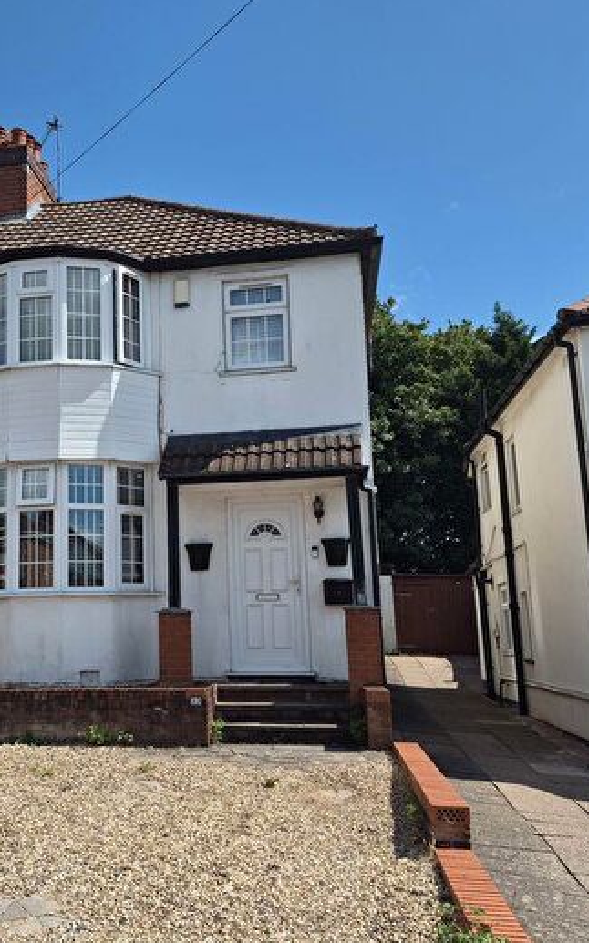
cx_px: 140
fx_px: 848
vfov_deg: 58.1
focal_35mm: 33
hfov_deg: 37.3
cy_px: 472
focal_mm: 5.4
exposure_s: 1/6960
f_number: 1.8
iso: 80
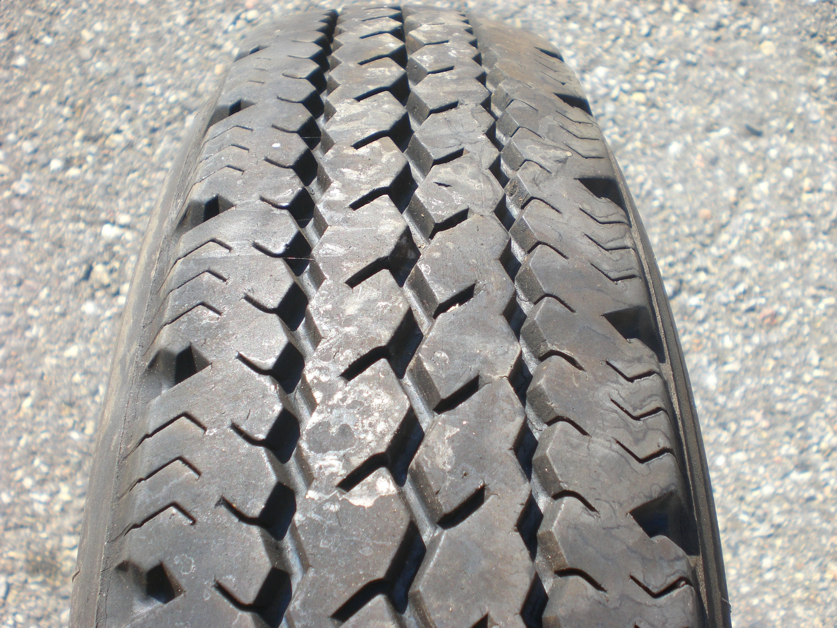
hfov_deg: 49.0
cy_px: 314
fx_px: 919
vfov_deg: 37.7
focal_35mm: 38
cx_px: 418
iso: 50
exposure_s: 1/320
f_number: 3.1
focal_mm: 6.3
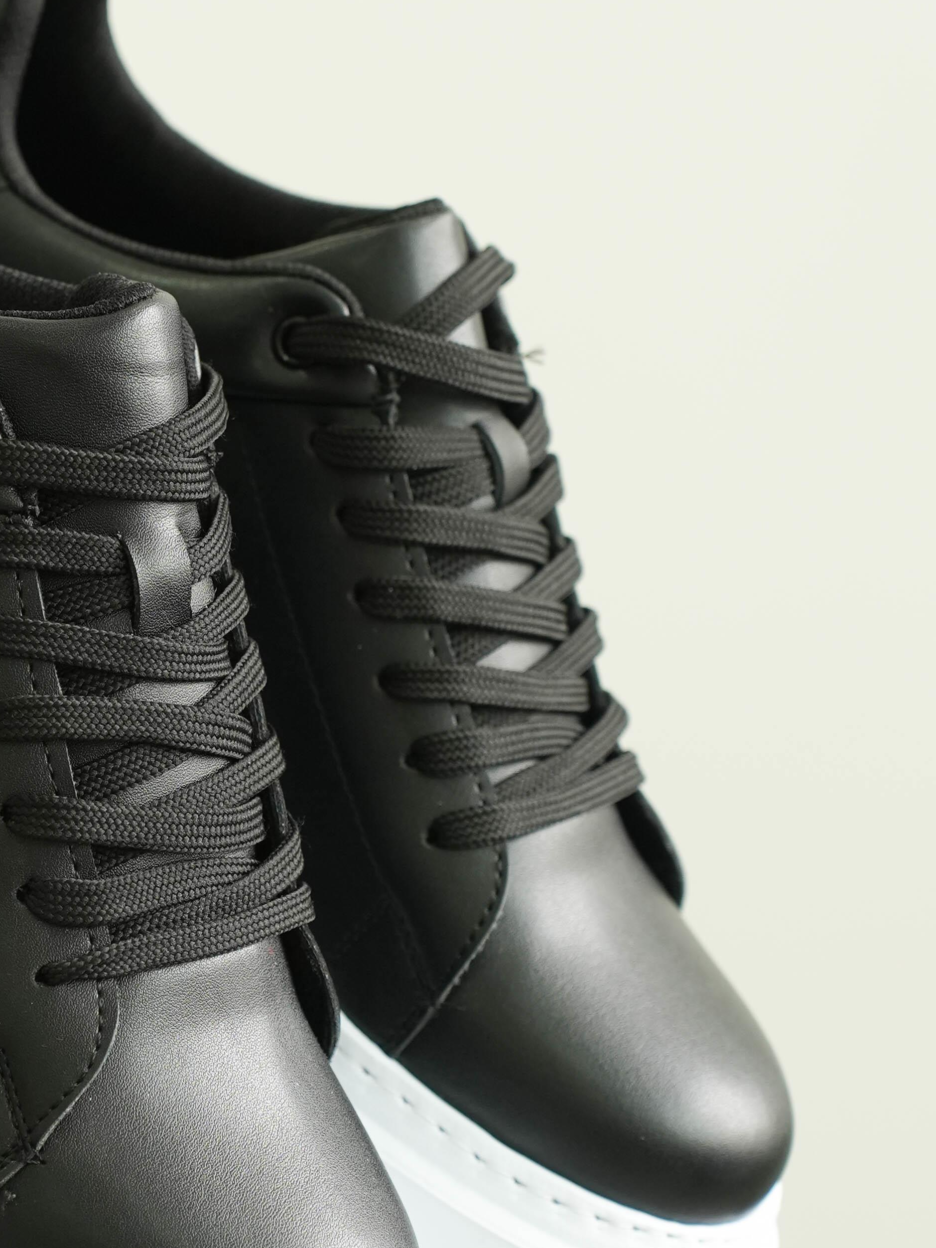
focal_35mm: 191
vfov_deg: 10.4
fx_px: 6885
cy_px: 729
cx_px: 68
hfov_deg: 7.8
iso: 500
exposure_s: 1/200
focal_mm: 71
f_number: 4
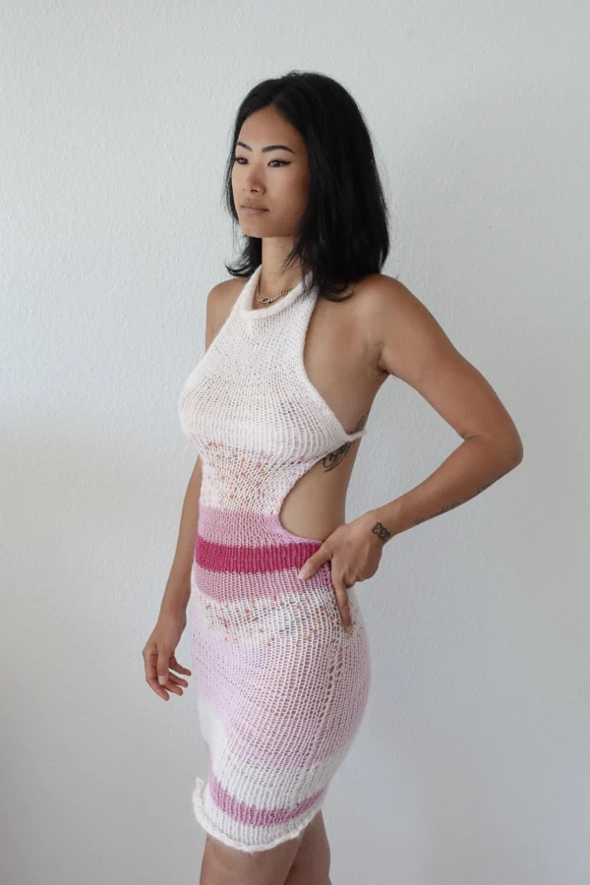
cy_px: 442
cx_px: 295
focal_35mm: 42
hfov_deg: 31.9
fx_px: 1032
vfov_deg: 46.4
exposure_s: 1/50
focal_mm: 16.08
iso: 160
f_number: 2.8
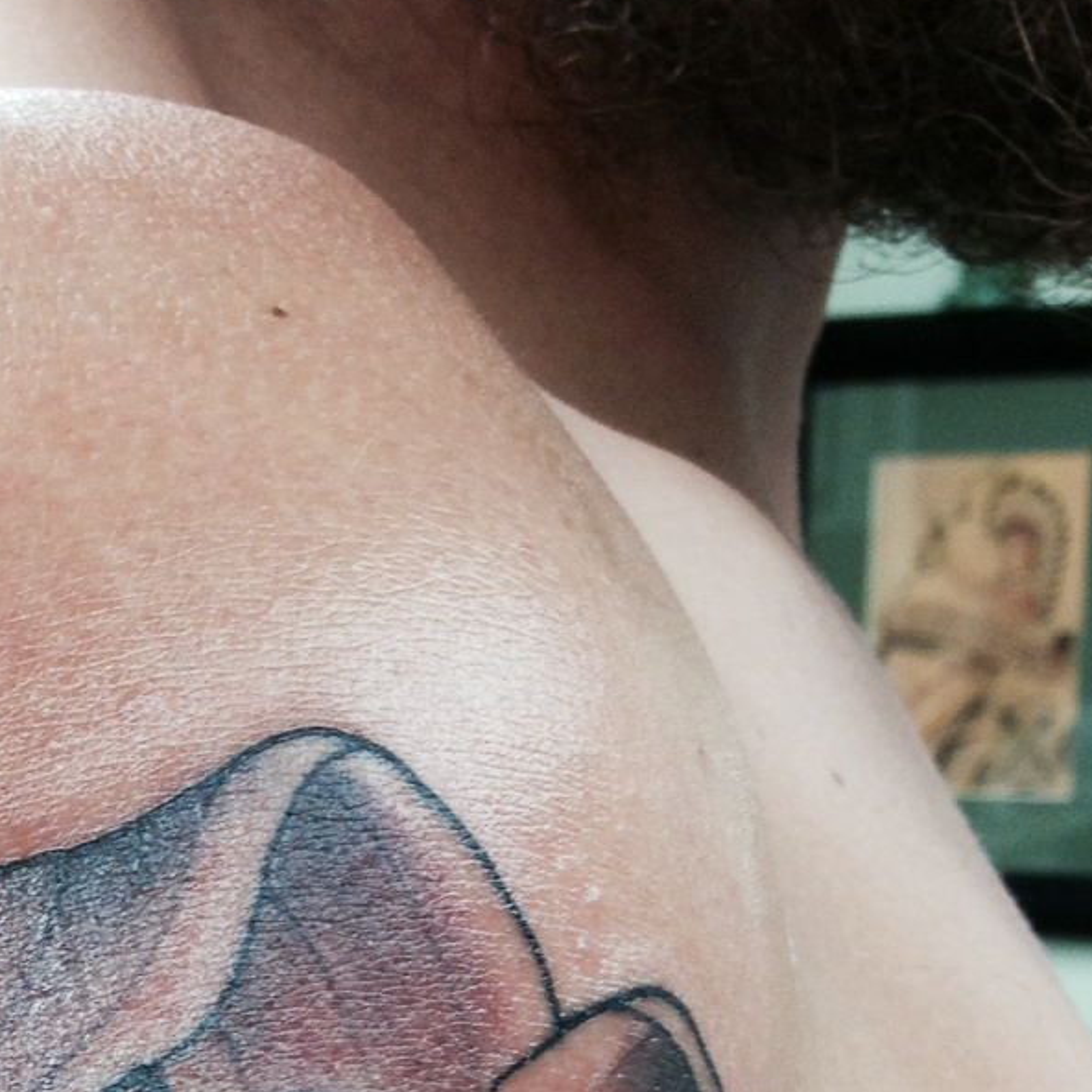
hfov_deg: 15.7
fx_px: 3819
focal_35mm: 107
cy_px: 1581
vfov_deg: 15.2
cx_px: -223
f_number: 2.4
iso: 50
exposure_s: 1/30
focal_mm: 4.28
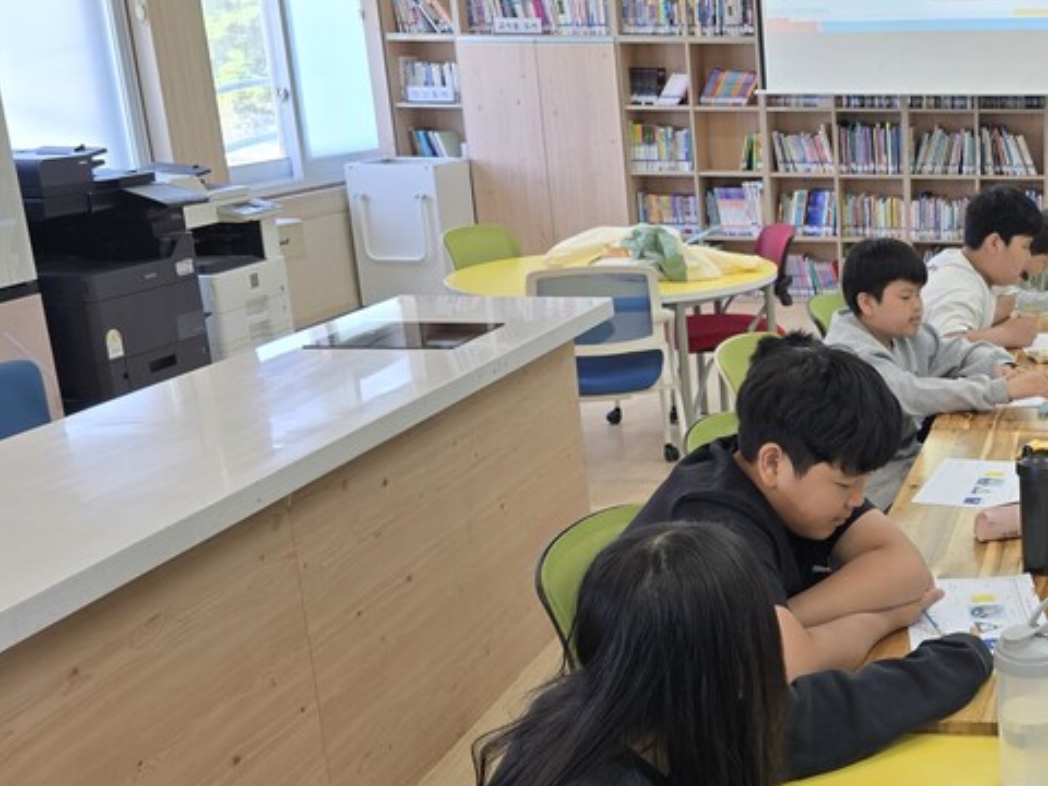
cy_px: 428
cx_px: 1041
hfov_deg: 37.1
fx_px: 1393
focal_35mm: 46
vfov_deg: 31.5
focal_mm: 6.3
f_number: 1.7
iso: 50
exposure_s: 1/120
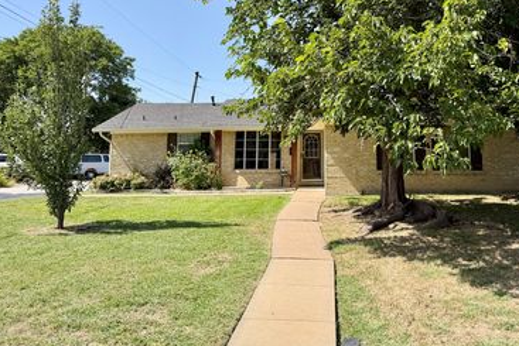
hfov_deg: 55.1
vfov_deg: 38.1
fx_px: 490
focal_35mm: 34
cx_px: 327
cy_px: 94
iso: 80
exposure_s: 1/3021
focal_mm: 6.76
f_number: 1.78
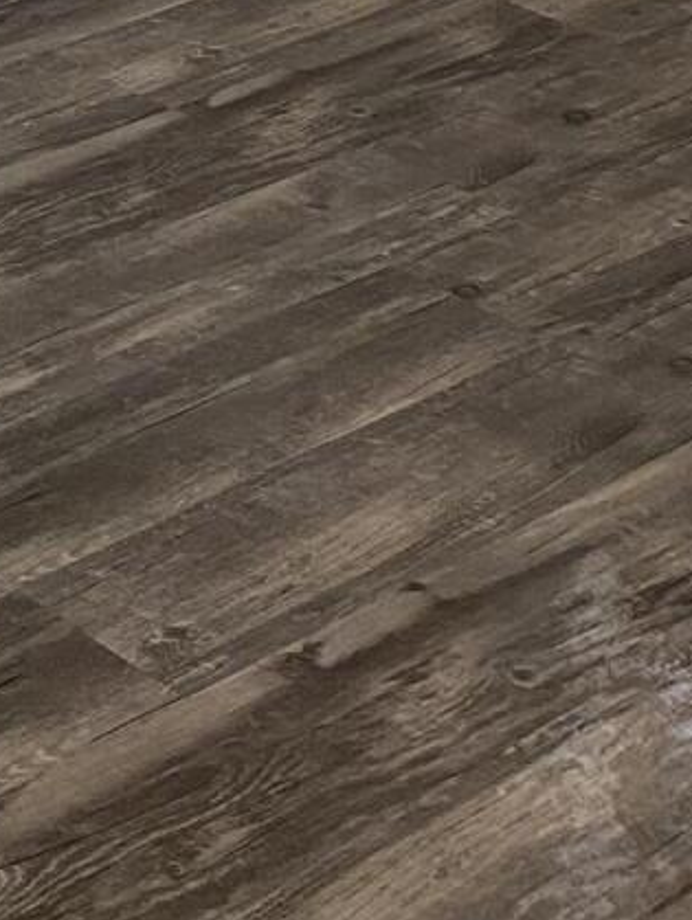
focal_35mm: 124
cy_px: -852
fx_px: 3300
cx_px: -949
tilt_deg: -9.2
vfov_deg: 13.8
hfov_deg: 10.4
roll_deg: -1.1
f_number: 1.8
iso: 80
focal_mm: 4.25
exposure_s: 1/60
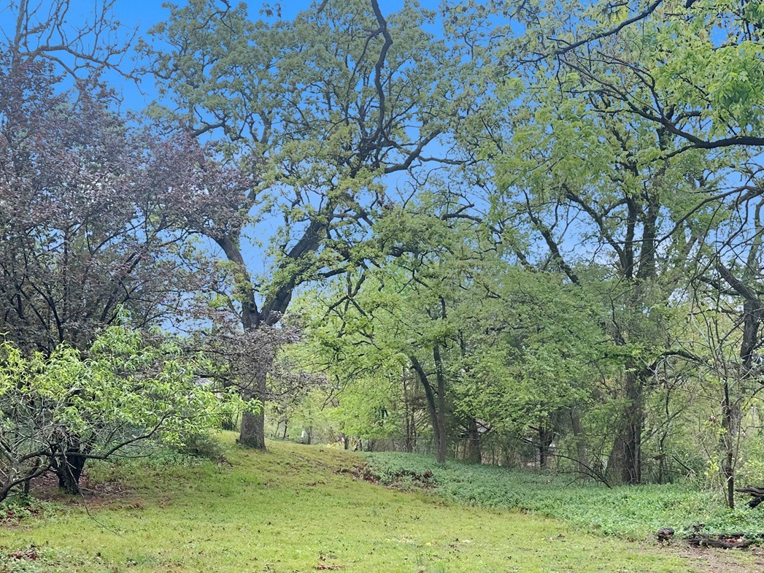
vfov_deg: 31.3
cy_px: 516
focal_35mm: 44
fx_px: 971
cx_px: 369
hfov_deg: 42.9
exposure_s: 1/121
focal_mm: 6.86
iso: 80
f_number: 1.78
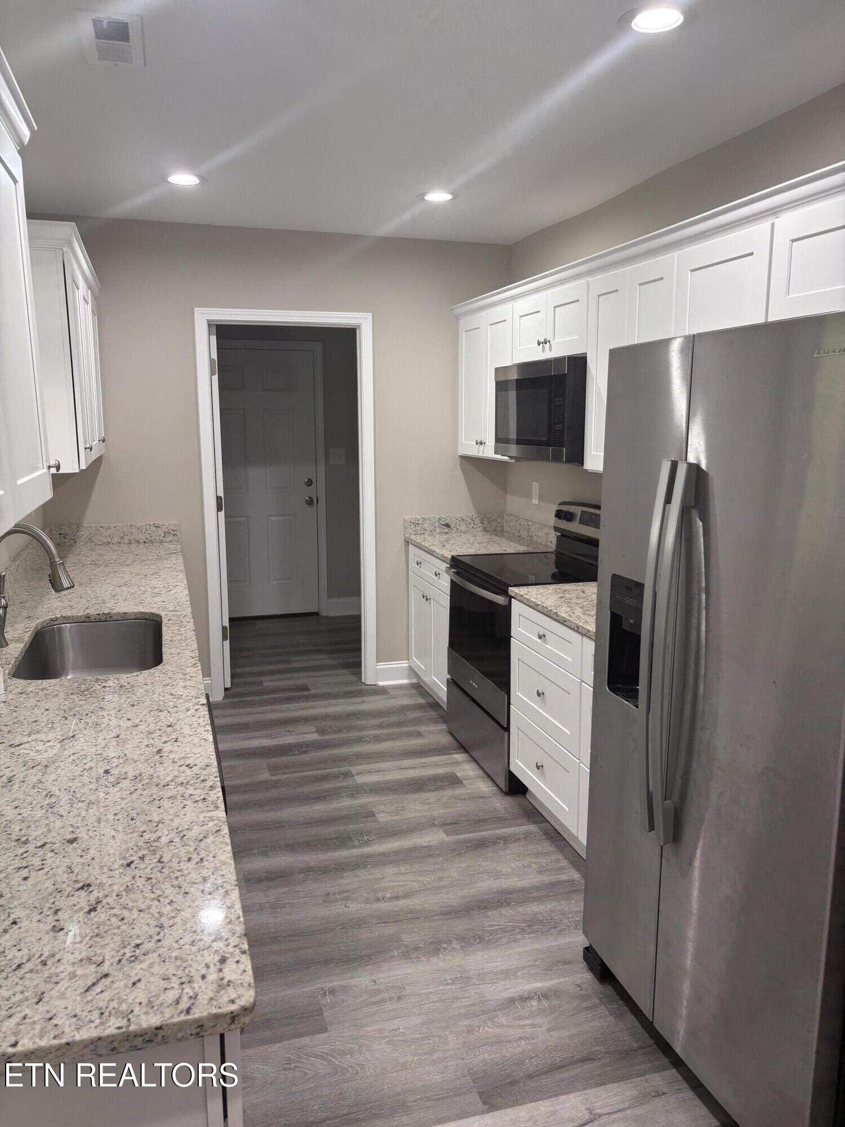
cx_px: 422
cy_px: 564
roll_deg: -0.5
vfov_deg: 67.3
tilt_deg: -8.7
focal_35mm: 26
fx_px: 846
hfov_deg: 53.1
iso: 64
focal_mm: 5.96
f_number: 1.6
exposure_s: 1/60
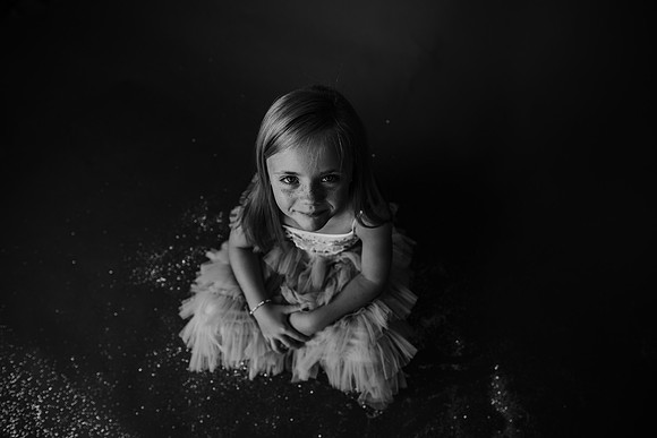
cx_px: 328
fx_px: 438
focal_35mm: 24
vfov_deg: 53.2
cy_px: 219
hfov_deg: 73.7
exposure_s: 1/160
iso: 100
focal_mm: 24
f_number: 2.8
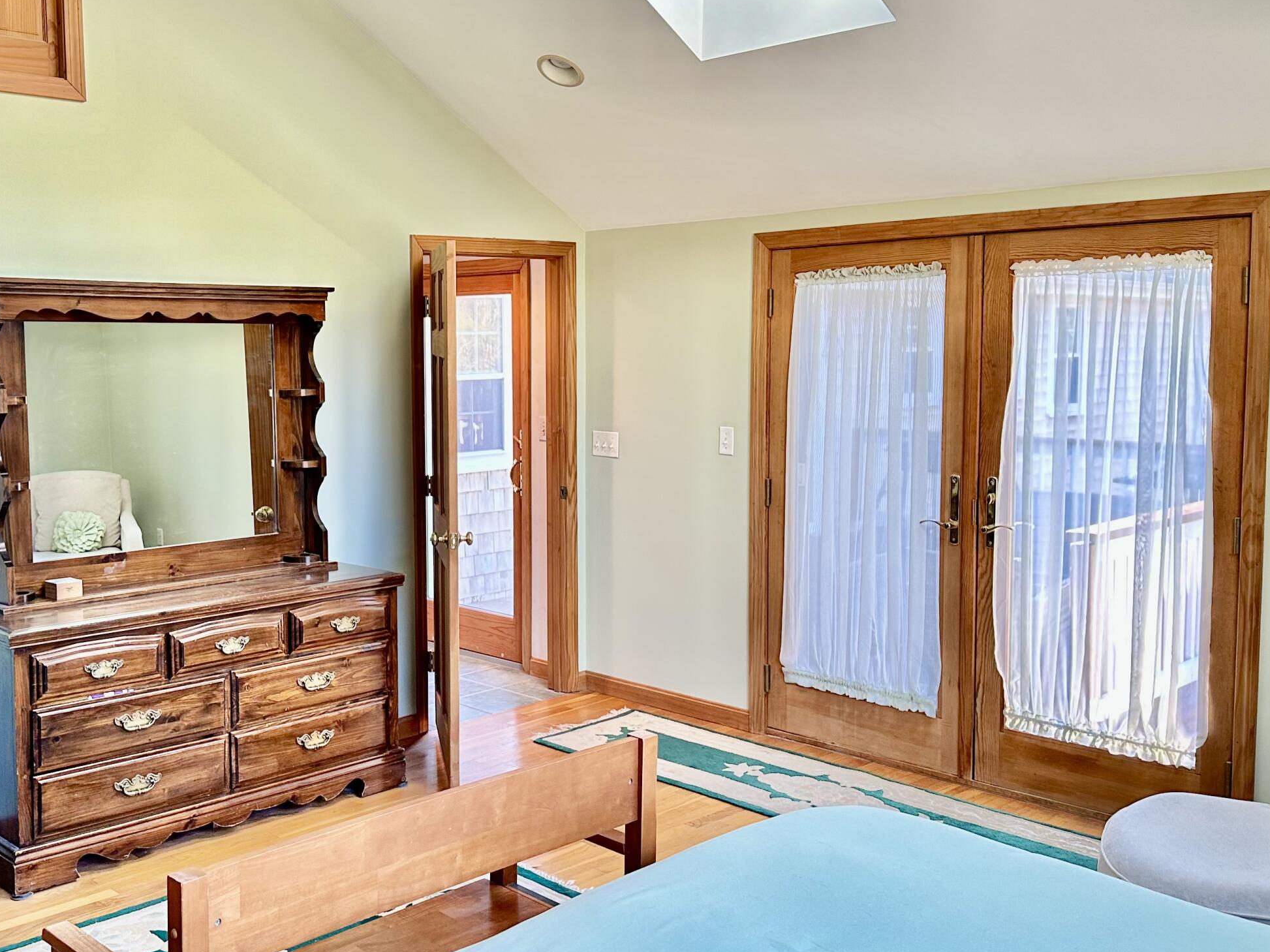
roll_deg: +0.3
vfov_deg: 38.6
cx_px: 473
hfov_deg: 49.6
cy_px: 445
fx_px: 1357
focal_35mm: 37
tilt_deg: -3.8
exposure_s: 1/60
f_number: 1.78
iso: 160
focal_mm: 6.86
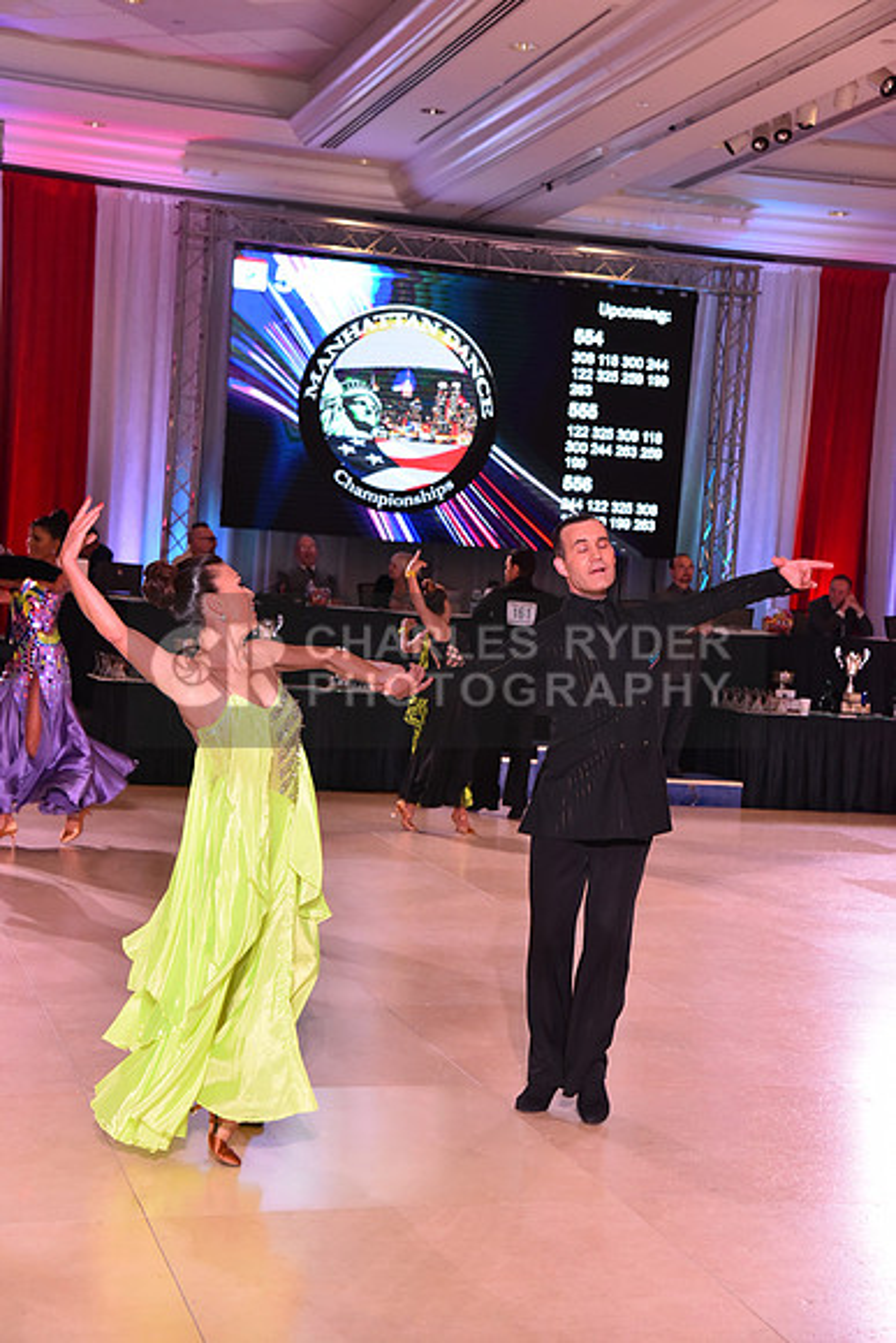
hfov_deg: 24.6
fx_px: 2052
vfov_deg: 36.2
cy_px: 672
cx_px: 448
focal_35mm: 55
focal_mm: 55
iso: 2500
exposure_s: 1/320
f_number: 6.3
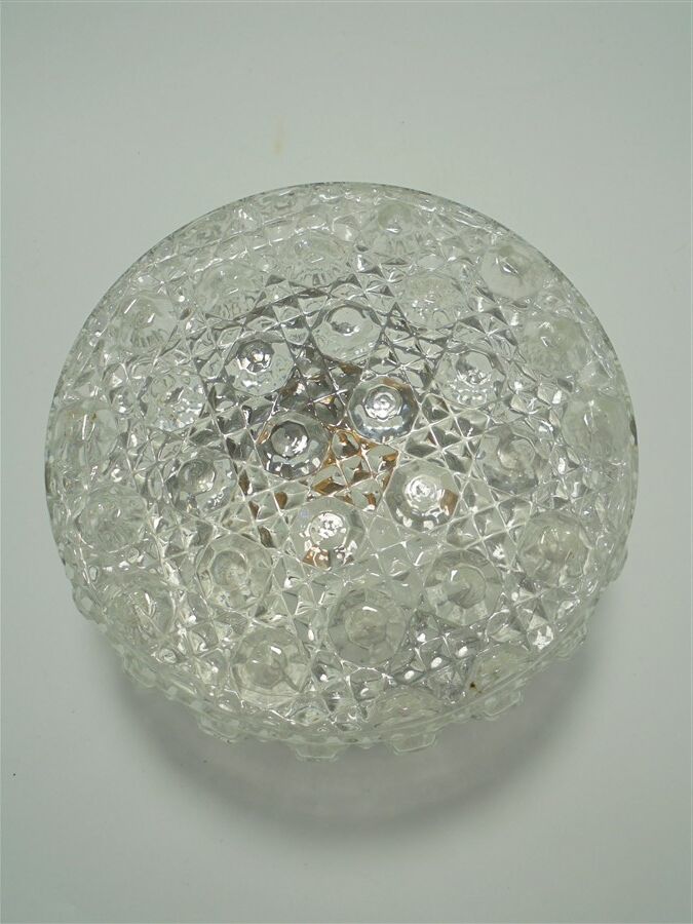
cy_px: 462
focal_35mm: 29
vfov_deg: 61.7
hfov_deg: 48.2
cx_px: 346
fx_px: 774
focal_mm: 5.3
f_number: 3.7
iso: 100
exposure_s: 1/125
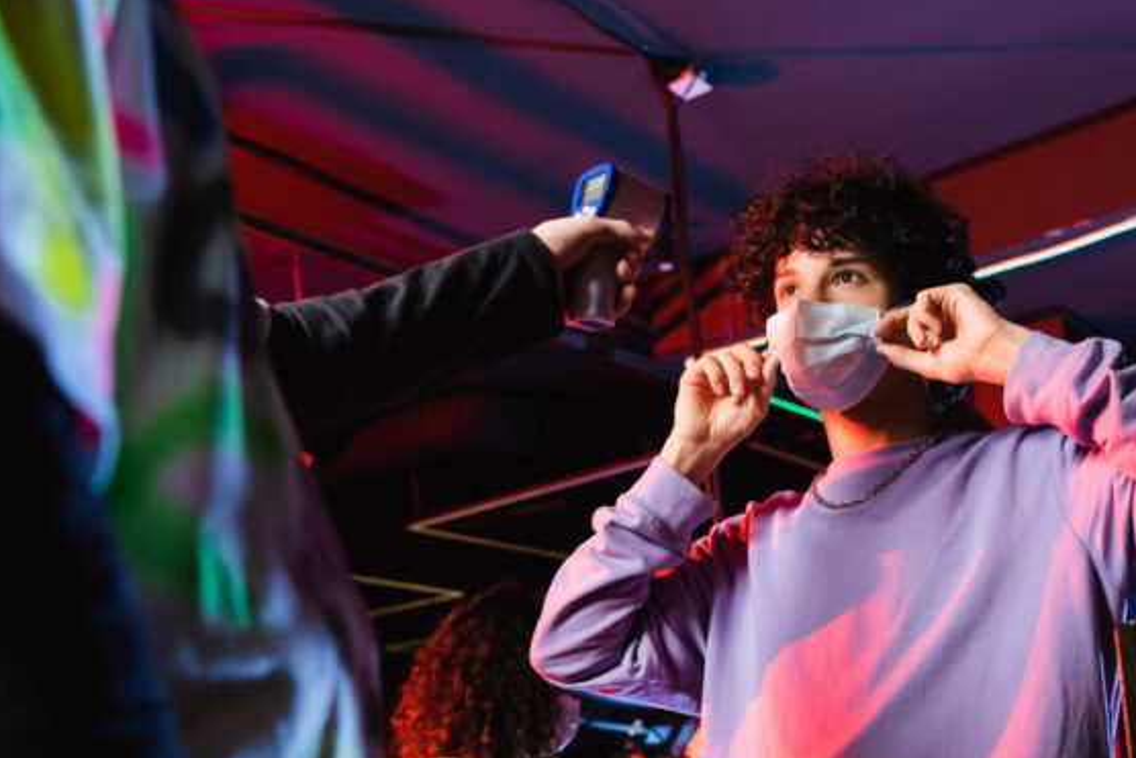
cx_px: 648
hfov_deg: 41.8
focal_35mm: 47
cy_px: 518
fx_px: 1483
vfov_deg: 28.4
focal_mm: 34
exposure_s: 1/200
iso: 100
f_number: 3.5
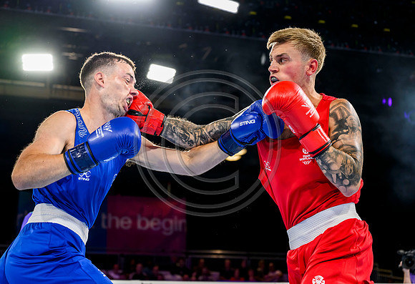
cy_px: 133
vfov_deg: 23.6
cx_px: 209
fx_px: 678
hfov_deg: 34.0
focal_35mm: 58
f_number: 3.2
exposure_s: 1/1600
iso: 2000
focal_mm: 54
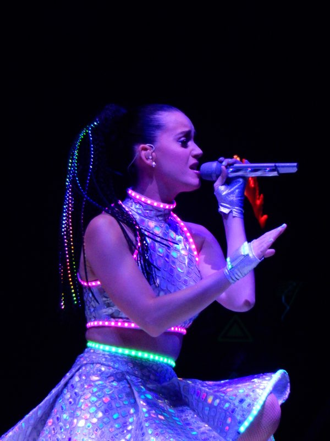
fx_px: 6991
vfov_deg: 3.6
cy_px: 220
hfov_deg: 2.7
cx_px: 165
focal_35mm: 550
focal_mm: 99
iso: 1100
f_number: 6.3
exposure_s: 1/125
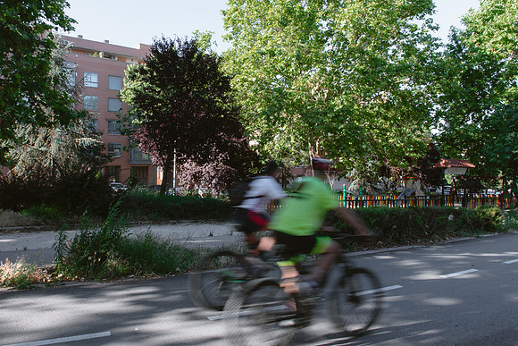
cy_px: 157
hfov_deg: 68.7
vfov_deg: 49.1
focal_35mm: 26
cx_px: 234
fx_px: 378
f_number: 22
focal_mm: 24
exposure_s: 1/25
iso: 400
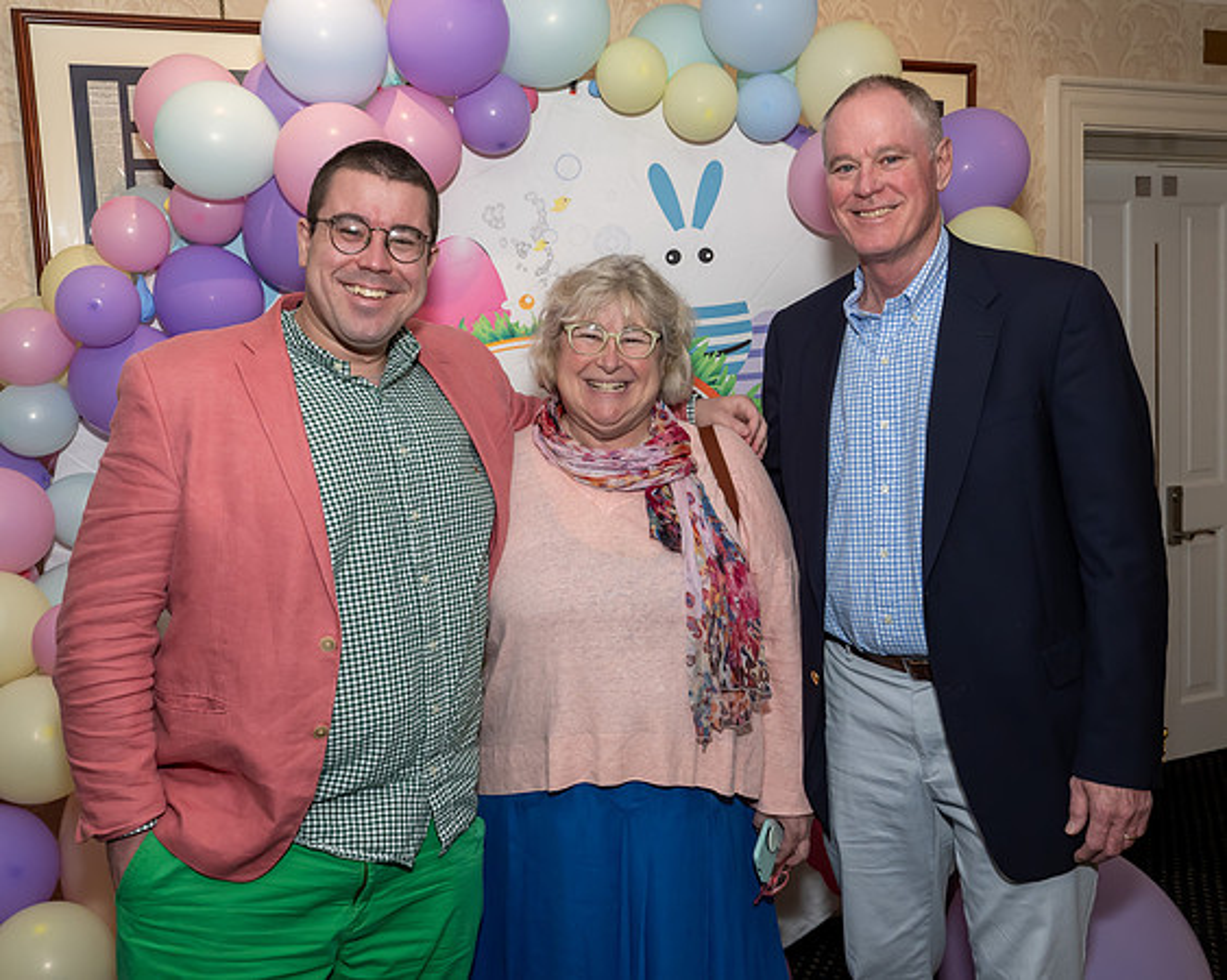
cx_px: 614
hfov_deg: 53.2
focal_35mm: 34
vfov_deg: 43.6
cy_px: 455
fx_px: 1226
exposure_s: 1/250
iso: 640
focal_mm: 19
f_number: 8
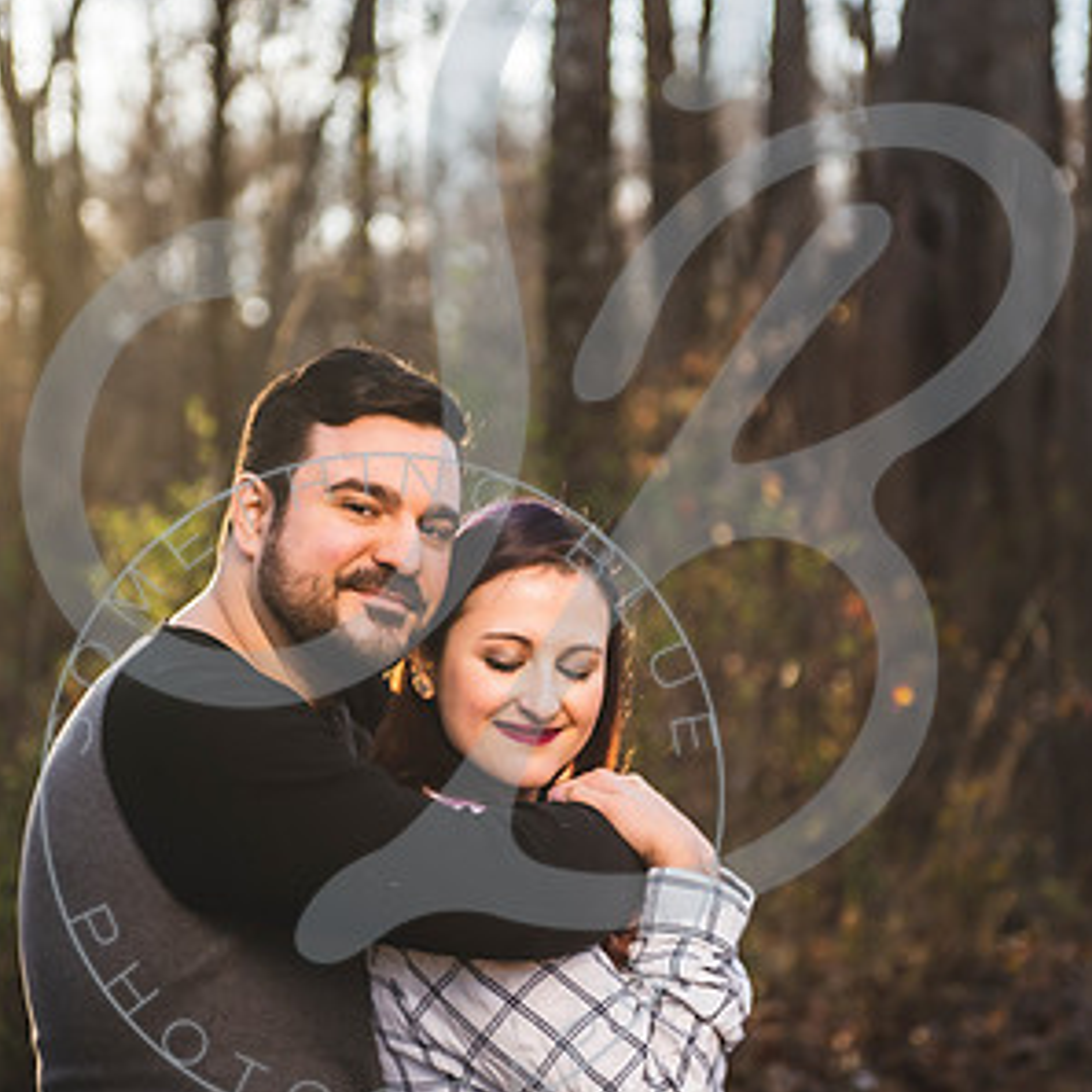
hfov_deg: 19.3
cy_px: 515
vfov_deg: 19.3
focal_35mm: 90
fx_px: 3212
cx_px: 548
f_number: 2.8
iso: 100
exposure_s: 1/320
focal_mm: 70
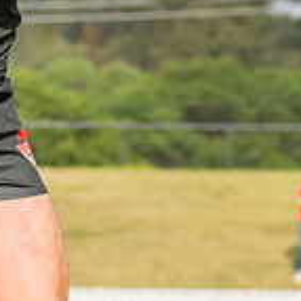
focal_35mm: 962
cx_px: 200
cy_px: -129
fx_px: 9464
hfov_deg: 1.8
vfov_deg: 1.8
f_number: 11
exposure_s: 1/1250
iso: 800
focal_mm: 170
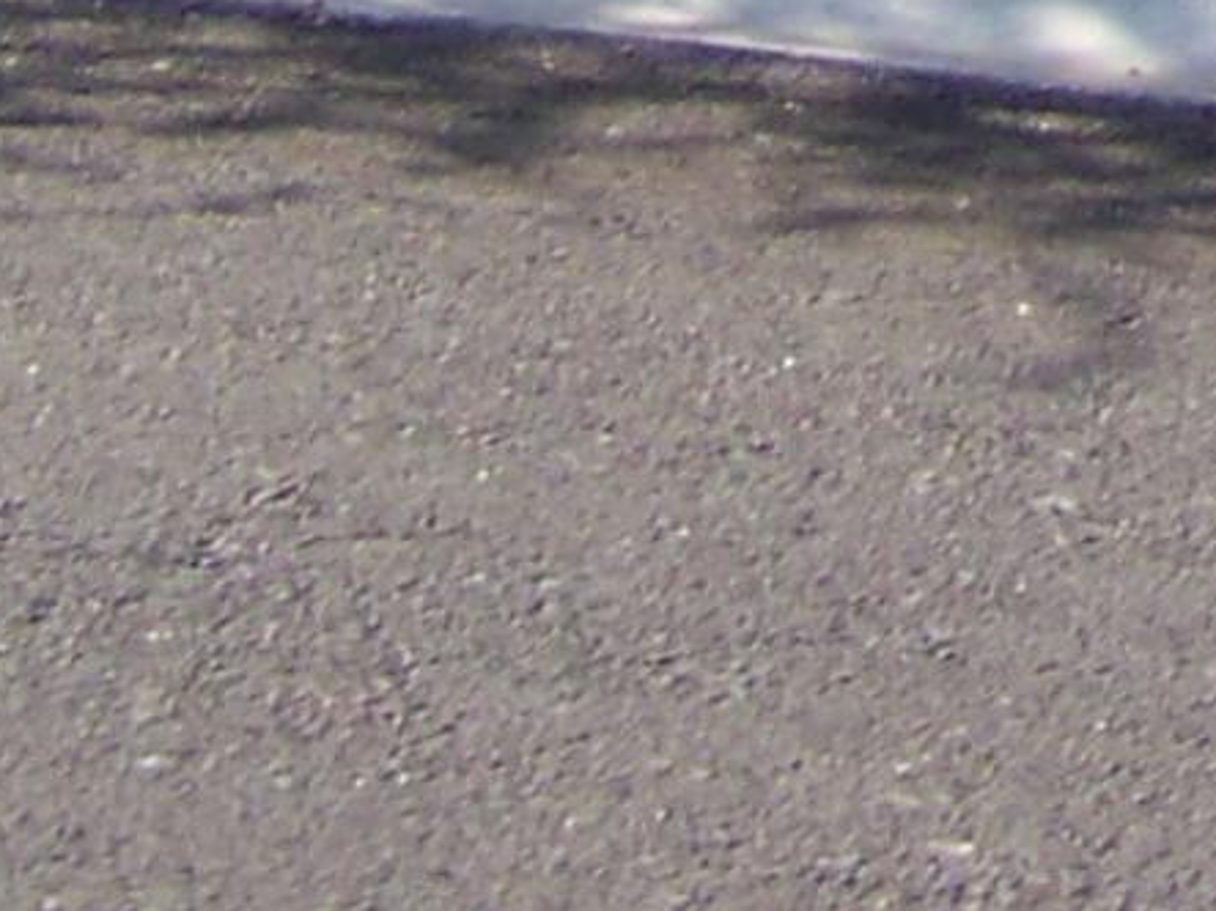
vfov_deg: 5.7
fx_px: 8569
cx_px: 2827
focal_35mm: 244
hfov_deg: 7.6
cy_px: -1860
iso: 64
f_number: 2.8
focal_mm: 5.85
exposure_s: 1/400
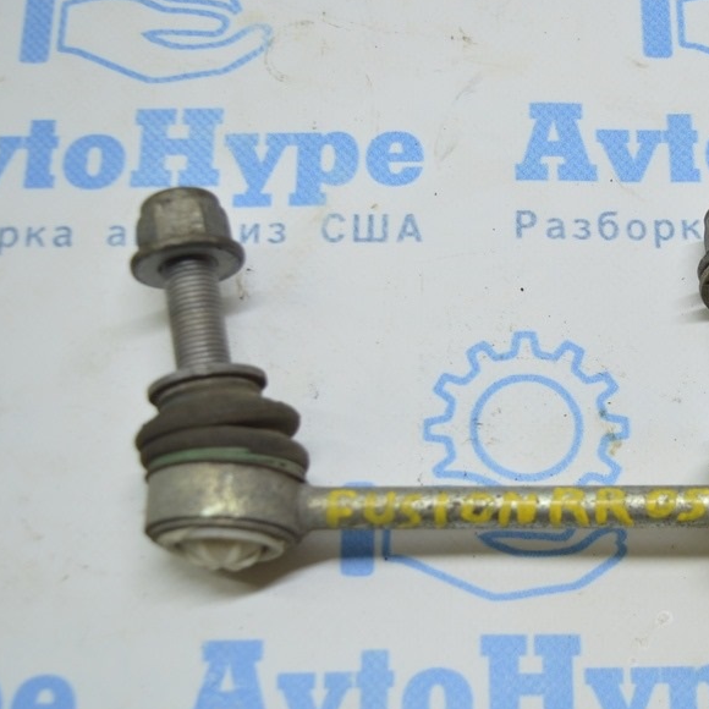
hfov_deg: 27.9
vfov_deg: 28.2
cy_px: 399
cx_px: 522
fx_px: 1408
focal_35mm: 61
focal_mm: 27
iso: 400
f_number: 4
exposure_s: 1/60
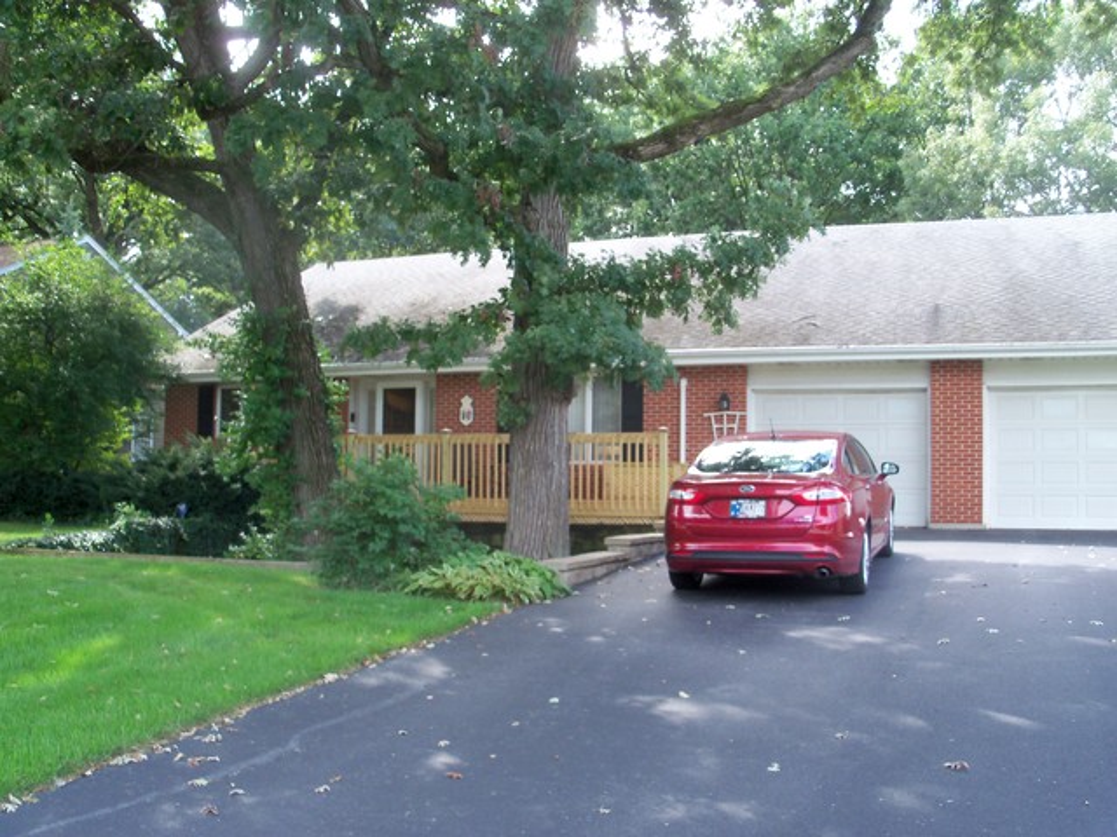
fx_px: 1129
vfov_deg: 40.7
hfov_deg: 52.6
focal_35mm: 35
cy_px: 418
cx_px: 558
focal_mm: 6.3
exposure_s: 1/80
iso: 80
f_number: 3
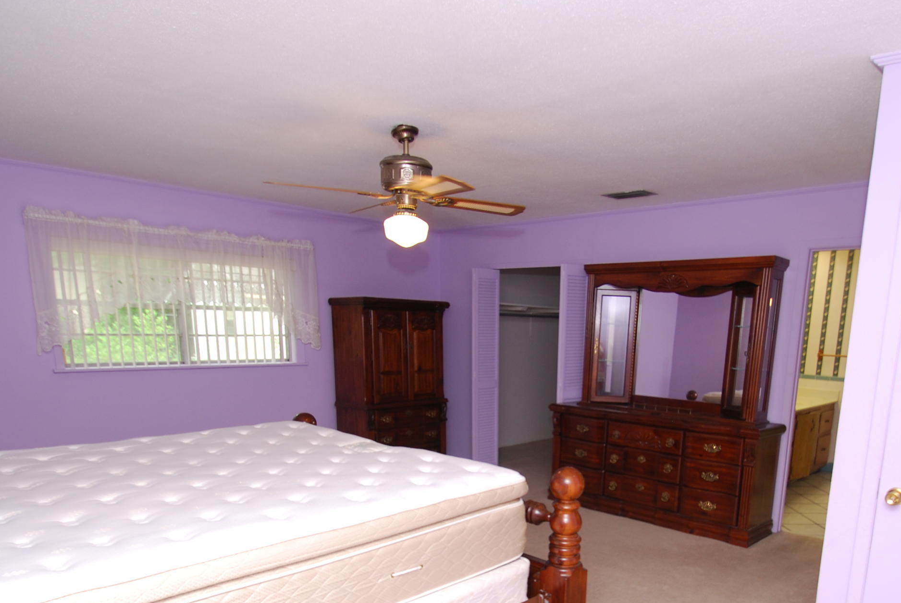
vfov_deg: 51.2
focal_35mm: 24
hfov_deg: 73.2
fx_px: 601
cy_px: 444
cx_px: 520
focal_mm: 10
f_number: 4
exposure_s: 1/60
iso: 200
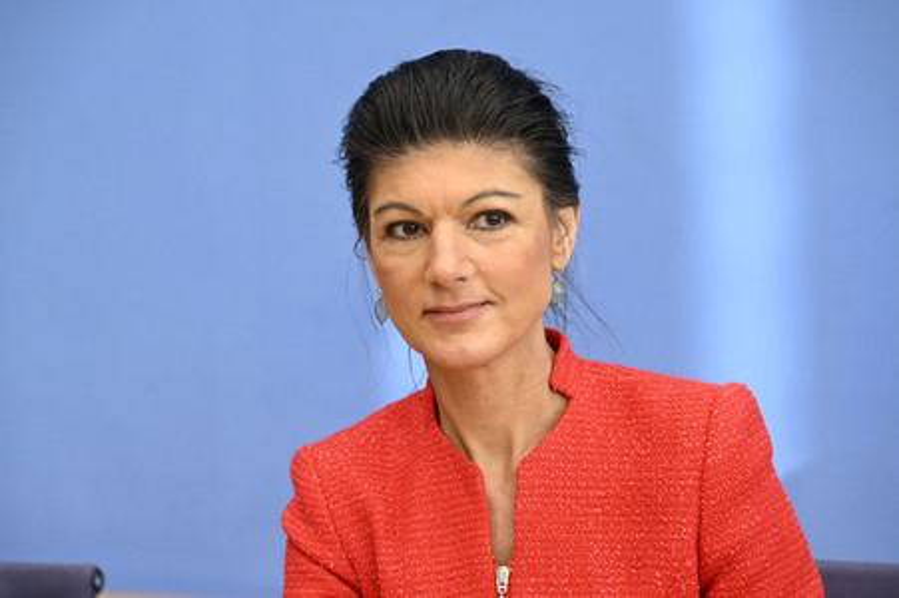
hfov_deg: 27.0
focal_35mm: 75
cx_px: 450
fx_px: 1871
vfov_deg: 18.2
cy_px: 299
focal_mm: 75
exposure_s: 1/640
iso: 3200
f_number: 4.5
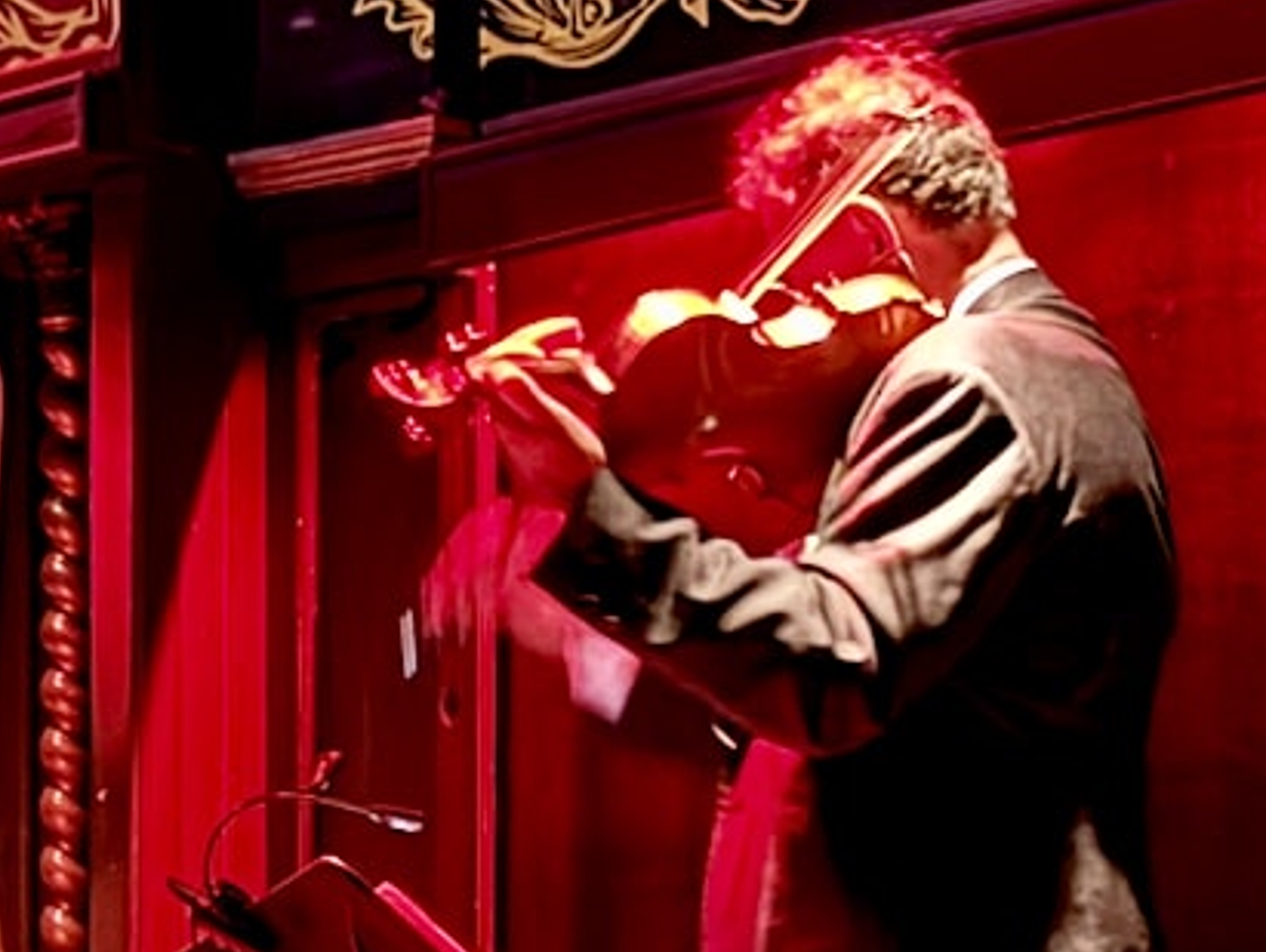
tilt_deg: +6.4
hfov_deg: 8.7
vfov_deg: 6.6
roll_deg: +0.0
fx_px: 8199
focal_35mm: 224
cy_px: 860
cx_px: -327
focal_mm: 6.76
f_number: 1.78
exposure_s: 1/9
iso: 500
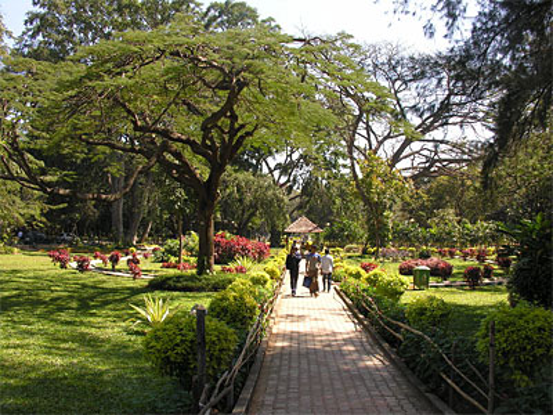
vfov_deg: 40.7
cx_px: 276
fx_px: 559
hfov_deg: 52.6
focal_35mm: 35
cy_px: 208
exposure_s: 1/114
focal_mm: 8.9
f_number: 5
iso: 50
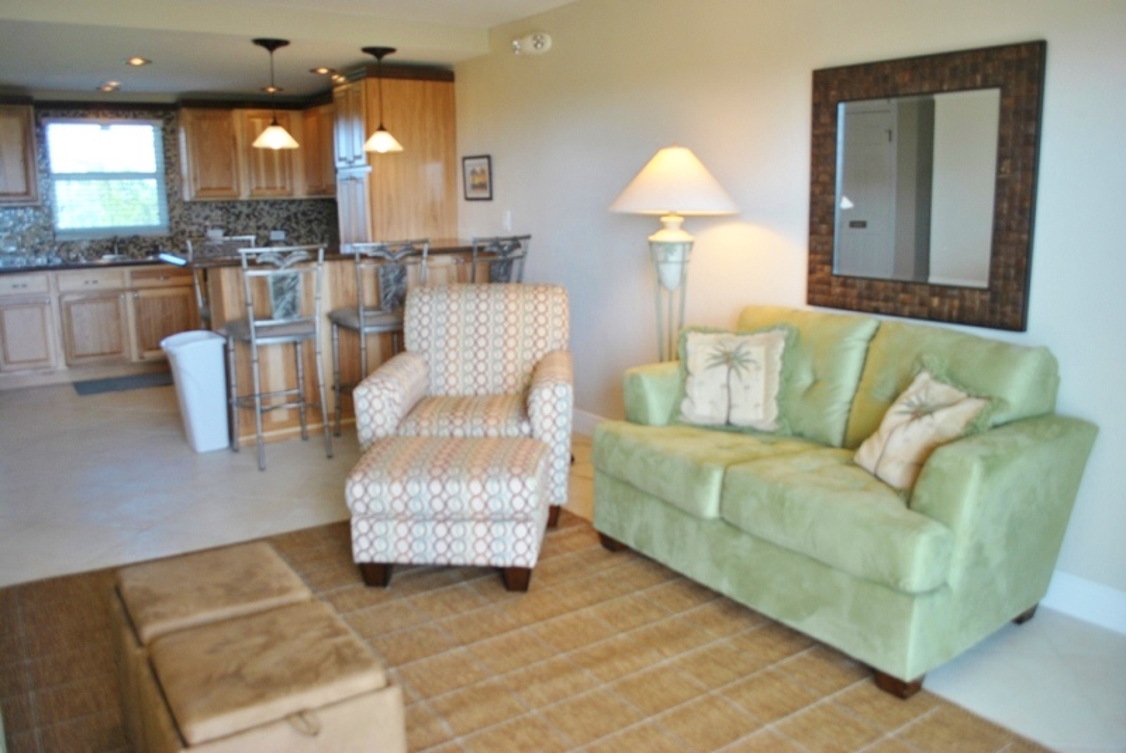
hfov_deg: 67.3
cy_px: 376
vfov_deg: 48.0
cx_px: 563
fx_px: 845
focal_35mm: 27
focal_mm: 18
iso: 200
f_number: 4
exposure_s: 1/60
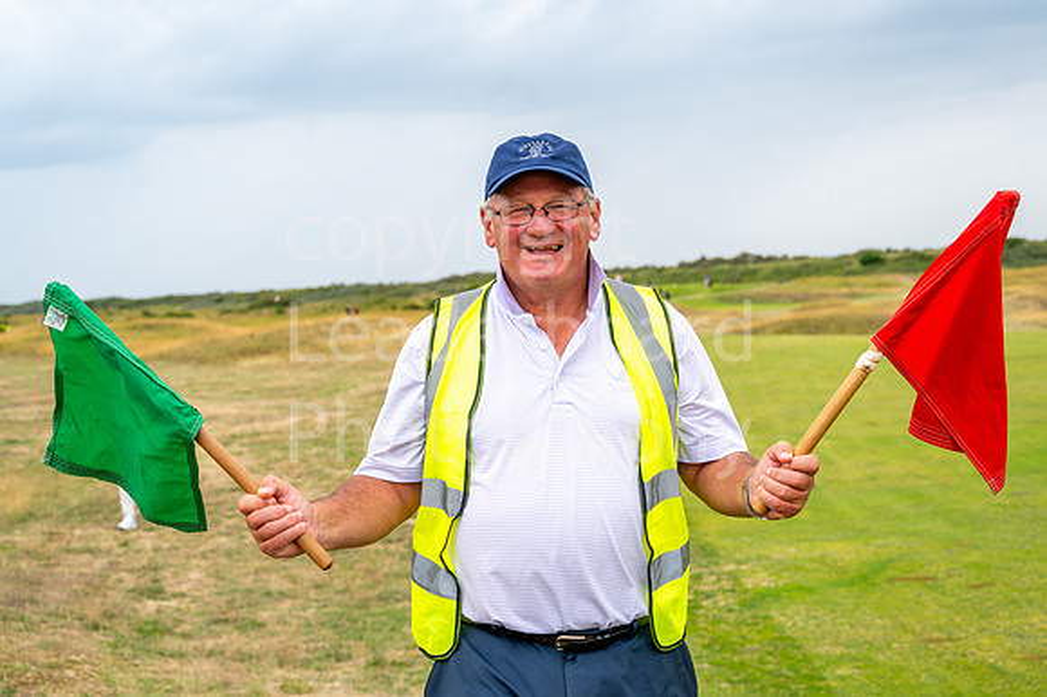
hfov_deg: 38.1
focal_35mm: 52
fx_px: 1513
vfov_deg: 25.9
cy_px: 294
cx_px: 589
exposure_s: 1/160
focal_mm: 45
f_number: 4.5
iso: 100
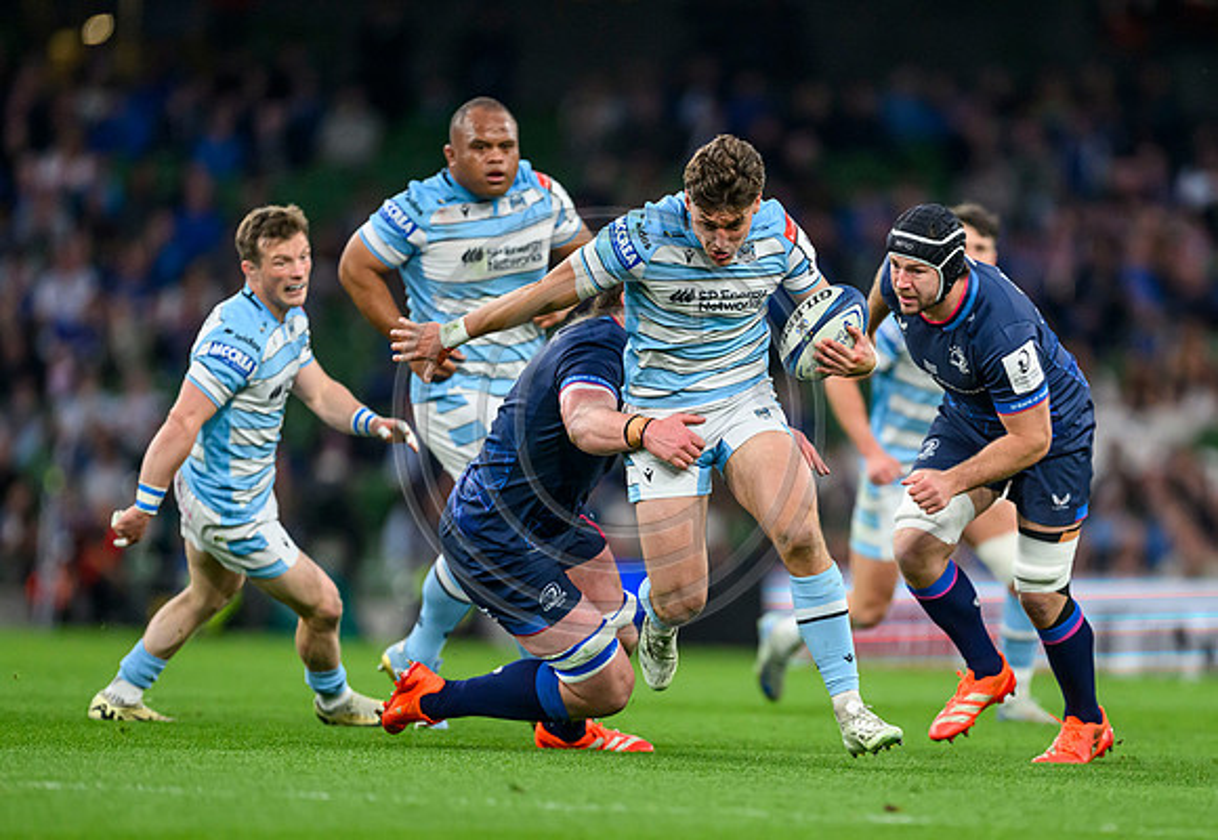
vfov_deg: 2.6
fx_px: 18368
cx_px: 779
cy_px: 527
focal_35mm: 537
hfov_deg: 3.8
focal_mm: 400
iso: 3200
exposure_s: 1/3200
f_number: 2.8
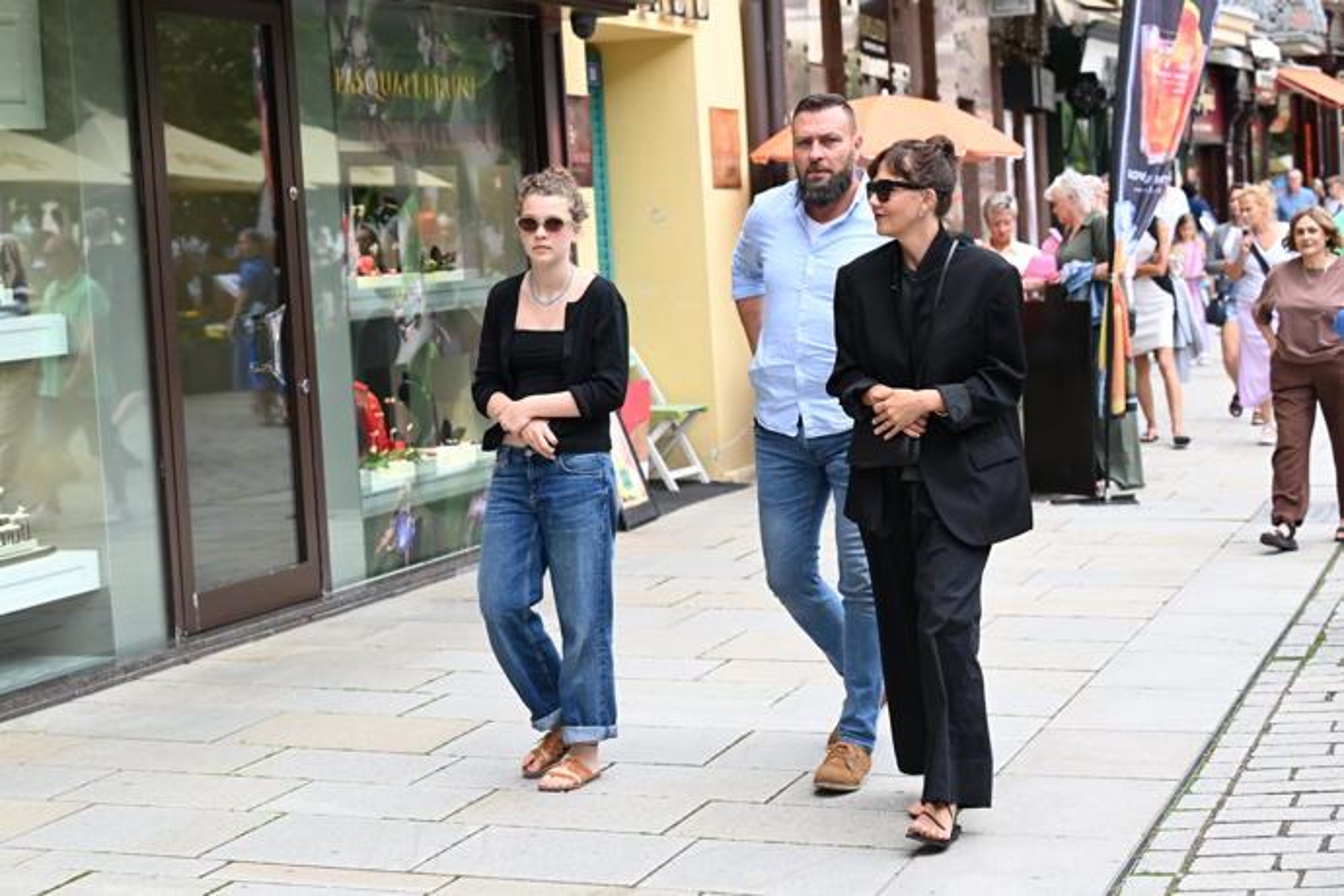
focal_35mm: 73
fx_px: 2725
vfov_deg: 18.7
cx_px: 672
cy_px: 448
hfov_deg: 27.7
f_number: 5
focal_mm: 73
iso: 800
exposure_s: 1/500
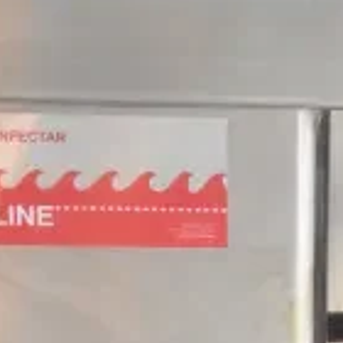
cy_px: 359
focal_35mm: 222
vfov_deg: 7.8
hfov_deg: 7.5
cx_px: 720
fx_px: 2489
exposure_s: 1/400
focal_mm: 40
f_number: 10
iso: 6400
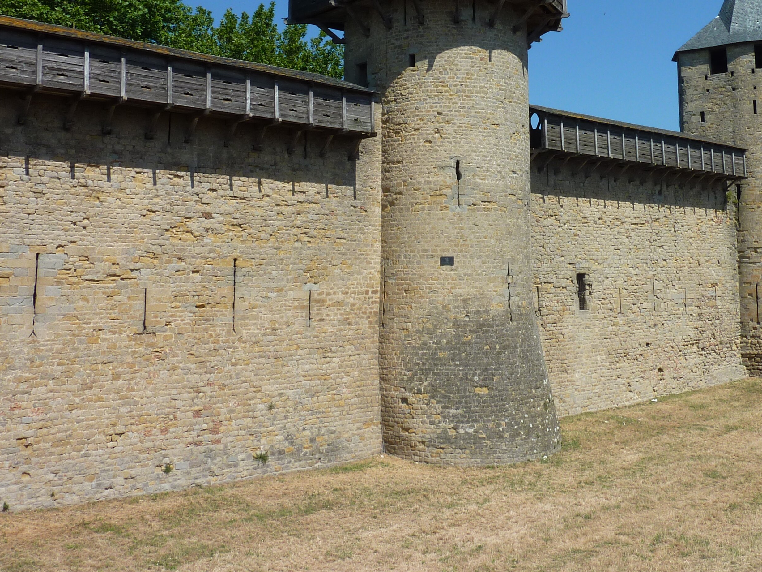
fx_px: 815
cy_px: 161
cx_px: 467
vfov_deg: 37.9
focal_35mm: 37
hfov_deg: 49.7
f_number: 5.6
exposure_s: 1/400
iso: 80
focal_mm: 4.1
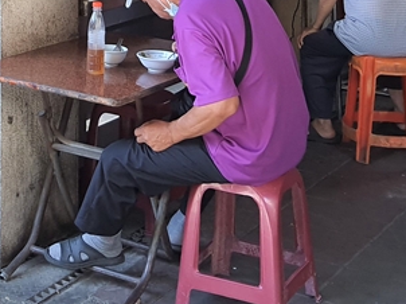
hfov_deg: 22.0
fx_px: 1008
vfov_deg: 15.5
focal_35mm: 86
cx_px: 4
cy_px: -178
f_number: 1.7
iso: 64
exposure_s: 1/120
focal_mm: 4.32
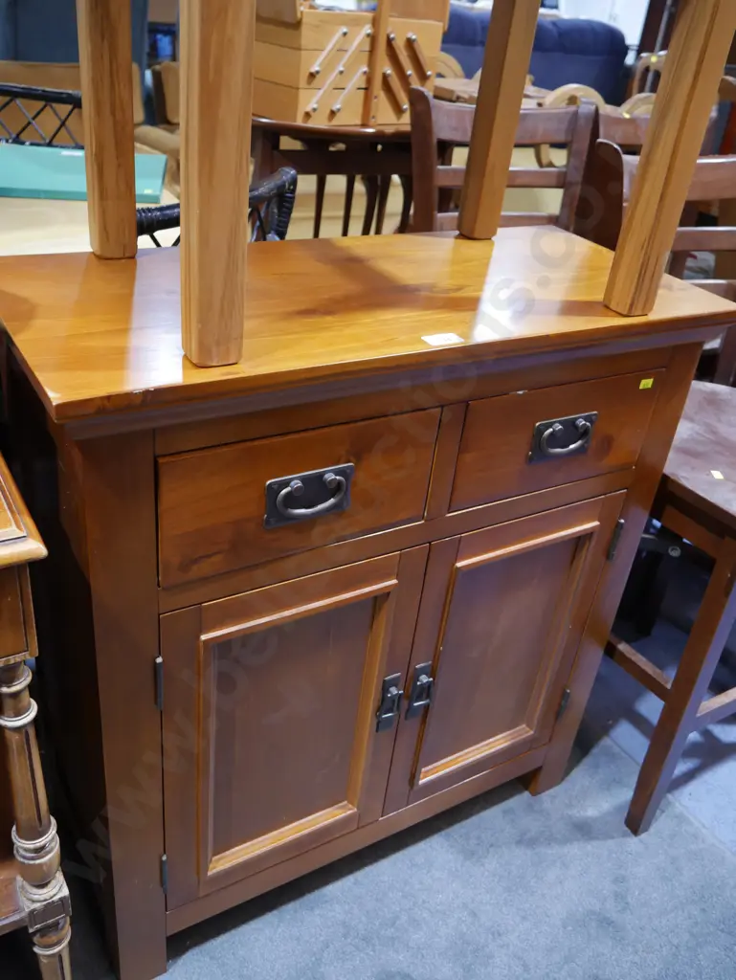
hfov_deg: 46.8
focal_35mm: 30
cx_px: 368
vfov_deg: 59.9
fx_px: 850
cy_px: 490
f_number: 3.6
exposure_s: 1/60
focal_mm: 15
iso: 640
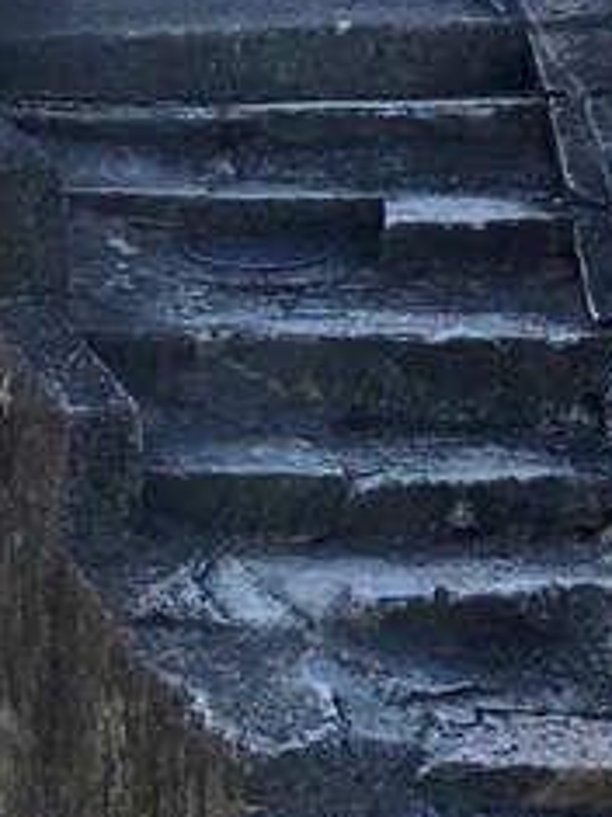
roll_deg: +0.7
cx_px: -66
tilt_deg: -3.5
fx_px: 3185
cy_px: 313
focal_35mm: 135
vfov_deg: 14.6
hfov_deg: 10.8
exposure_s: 1/431
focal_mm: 3.3
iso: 25
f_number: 2.4
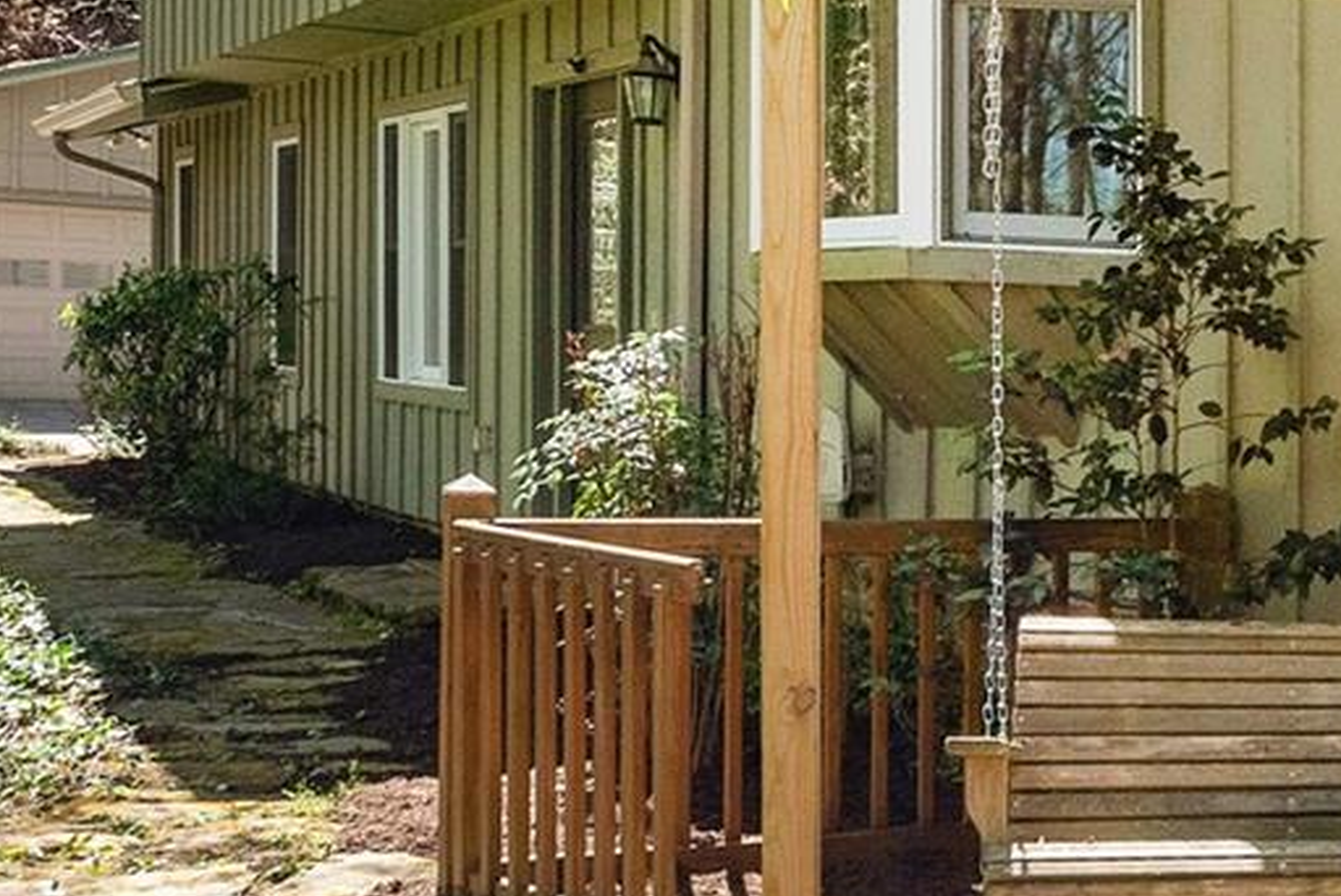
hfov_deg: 25.2
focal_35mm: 68
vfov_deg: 19.2
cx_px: 1789
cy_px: -100
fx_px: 2534
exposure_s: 1/400
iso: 320
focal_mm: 17
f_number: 9
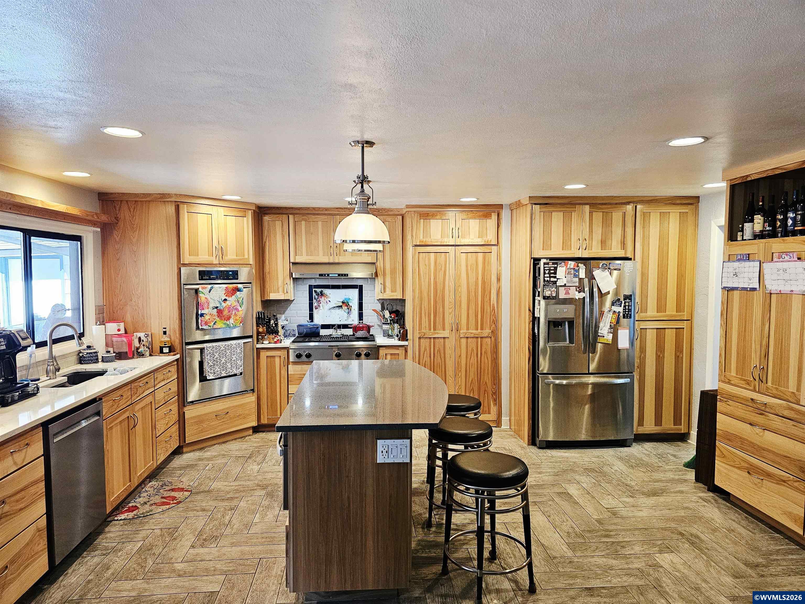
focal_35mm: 23
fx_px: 535
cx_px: 402
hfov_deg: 73.9
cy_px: 302
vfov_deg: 58.9
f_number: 1.7
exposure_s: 1/120
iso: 400
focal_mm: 6.3
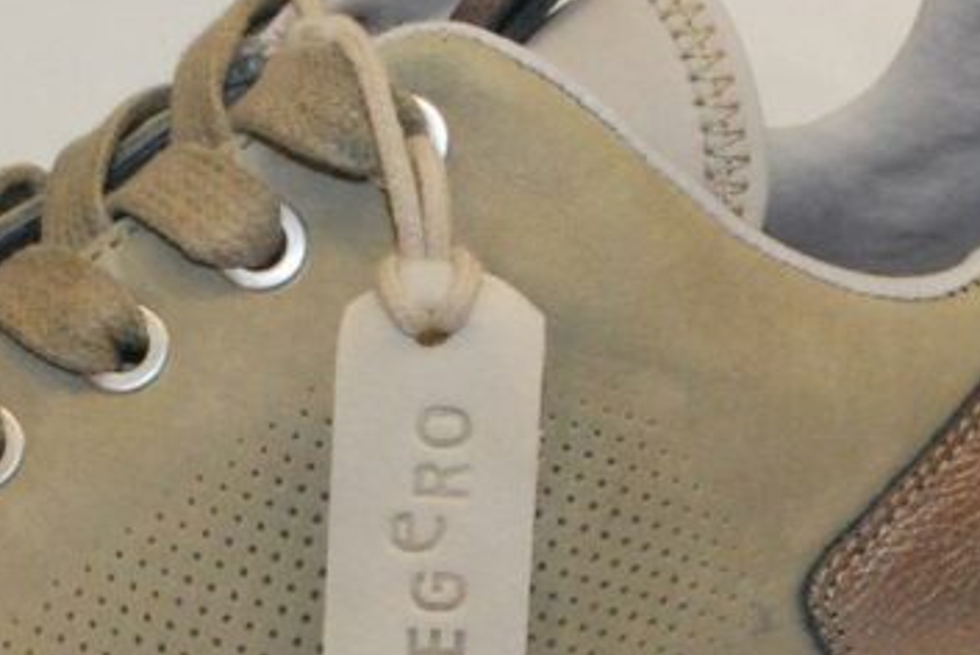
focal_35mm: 137
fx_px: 3732
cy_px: 377
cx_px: 337
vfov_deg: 10.0
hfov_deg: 14.9
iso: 1600
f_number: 11
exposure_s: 1/200
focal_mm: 24
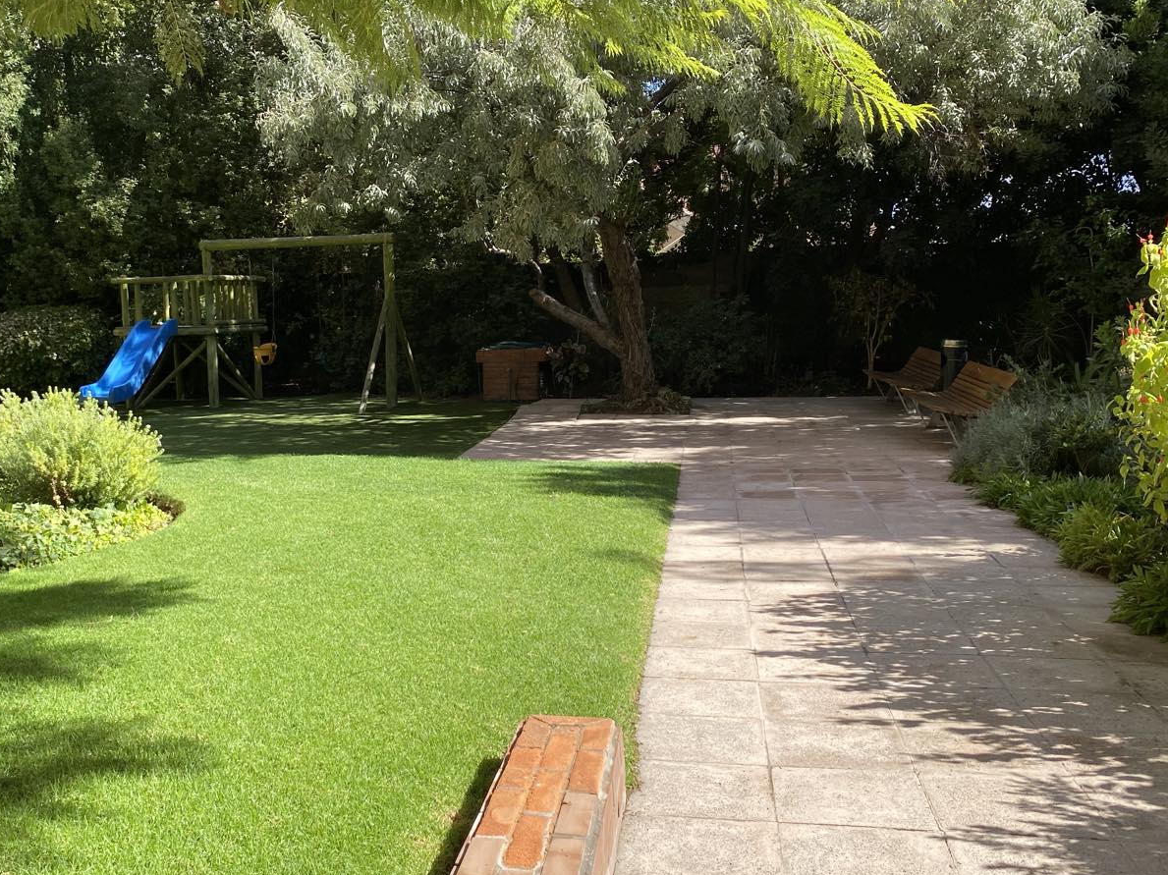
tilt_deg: -6.8
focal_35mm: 35
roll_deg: +1.5
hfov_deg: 52.0
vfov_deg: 40.7
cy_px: 439
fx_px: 1181
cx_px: 429
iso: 32
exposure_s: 1/965
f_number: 1.8
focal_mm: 4.25
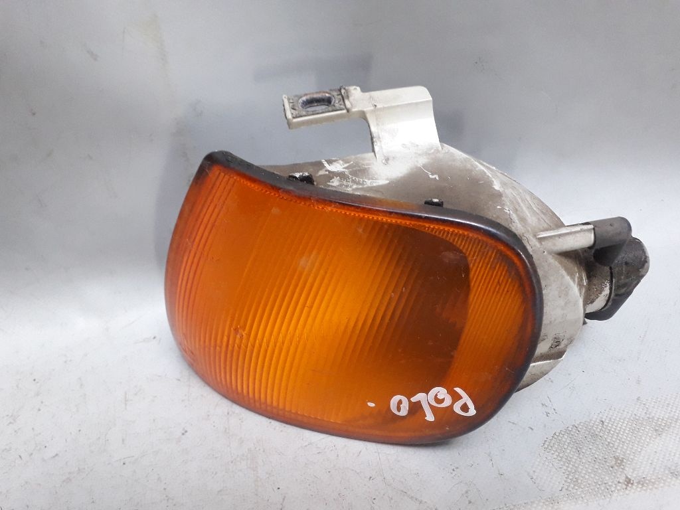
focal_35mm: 27
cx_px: 340
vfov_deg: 51.4
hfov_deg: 65.3
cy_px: 255
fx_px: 530
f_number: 1.9
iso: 200
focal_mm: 3.6
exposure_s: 1/50
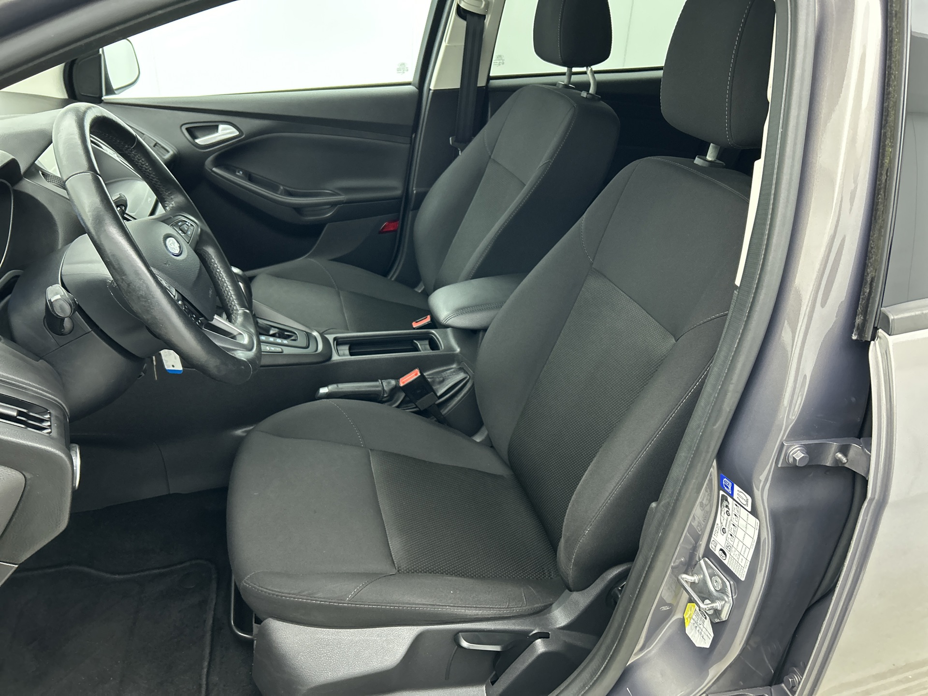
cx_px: 464
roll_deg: -3.5
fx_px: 697
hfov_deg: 67.3
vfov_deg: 53.1
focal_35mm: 26
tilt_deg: -26.9
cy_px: 348
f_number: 1.5
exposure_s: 1/33
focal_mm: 5.7
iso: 400
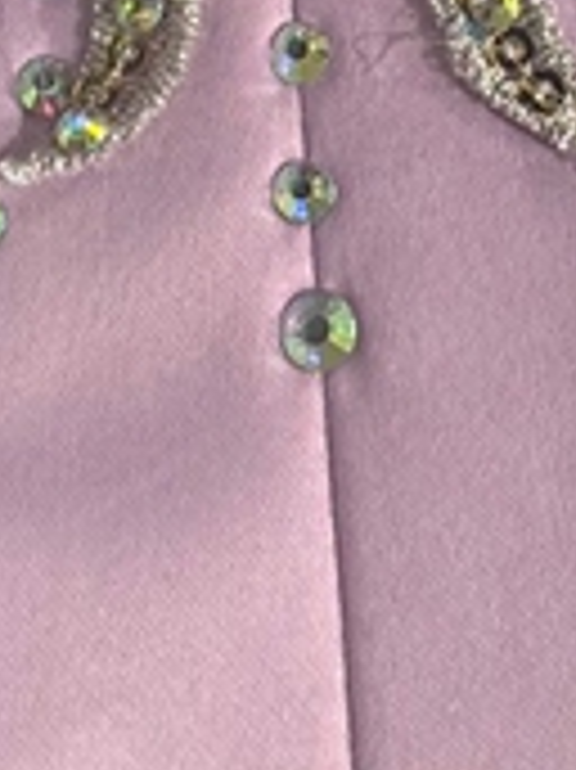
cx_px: 423
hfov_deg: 9.1
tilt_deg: -36.2
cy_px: -480
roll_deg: +6.2
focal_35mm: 162
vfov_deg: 11.6
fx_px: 3599
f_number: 1.6
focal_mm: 4.2
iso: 32
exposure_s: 1/564
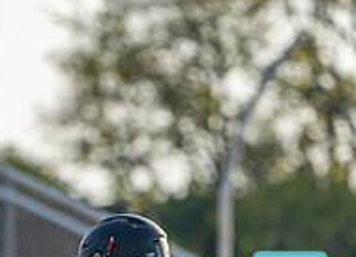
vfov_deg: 1.1
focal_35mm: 1315
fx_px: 13338
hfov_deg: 1.5
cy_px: 350
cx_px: 174
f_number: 5.6
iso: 400
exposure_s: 1/1250
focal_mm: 400
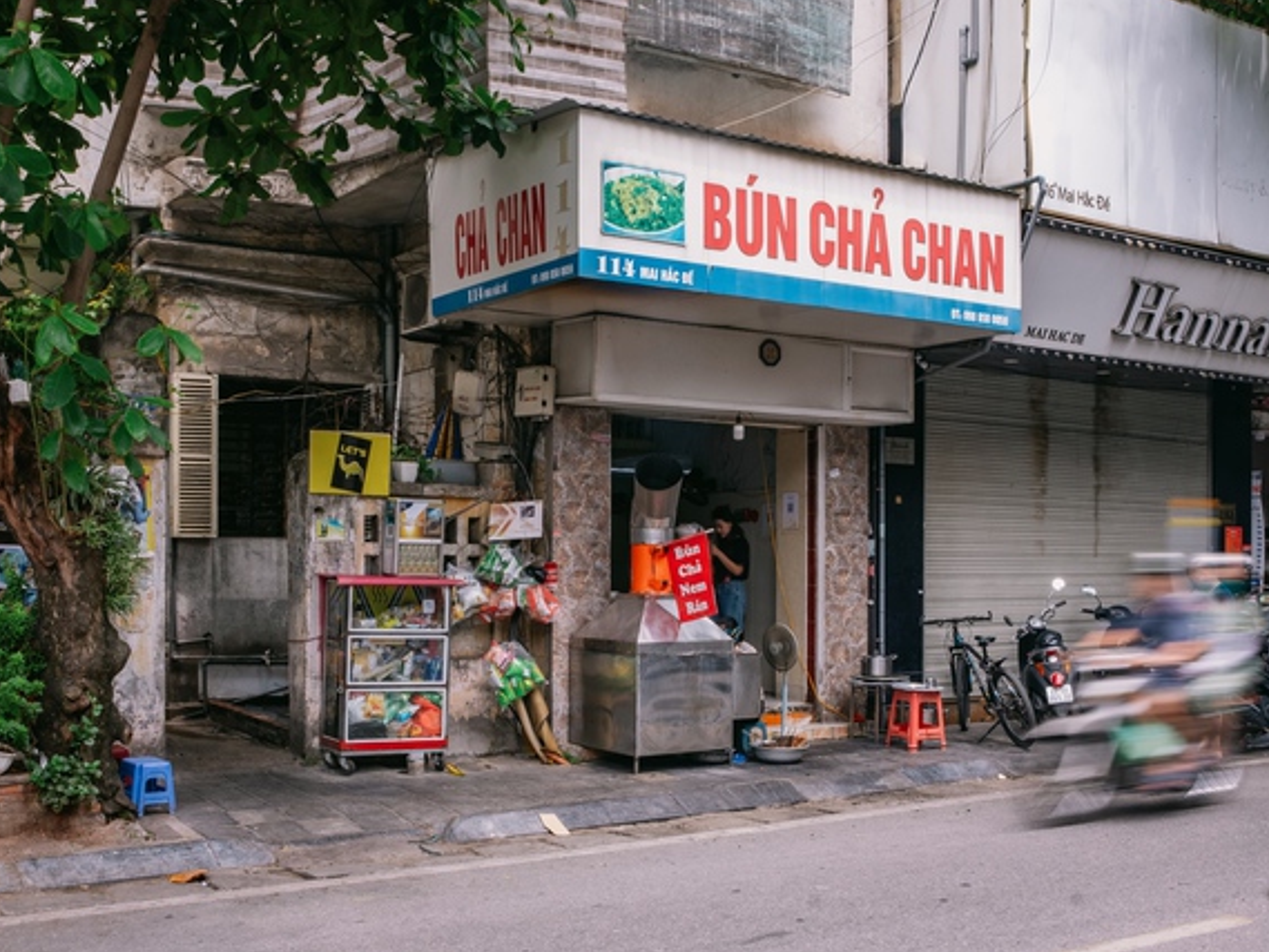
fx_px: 1430
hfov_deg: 47.9
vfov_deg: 36.8
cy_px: 477
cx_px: 633
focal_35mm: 39
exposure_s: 1/13
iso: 100
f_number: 16
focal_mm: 23
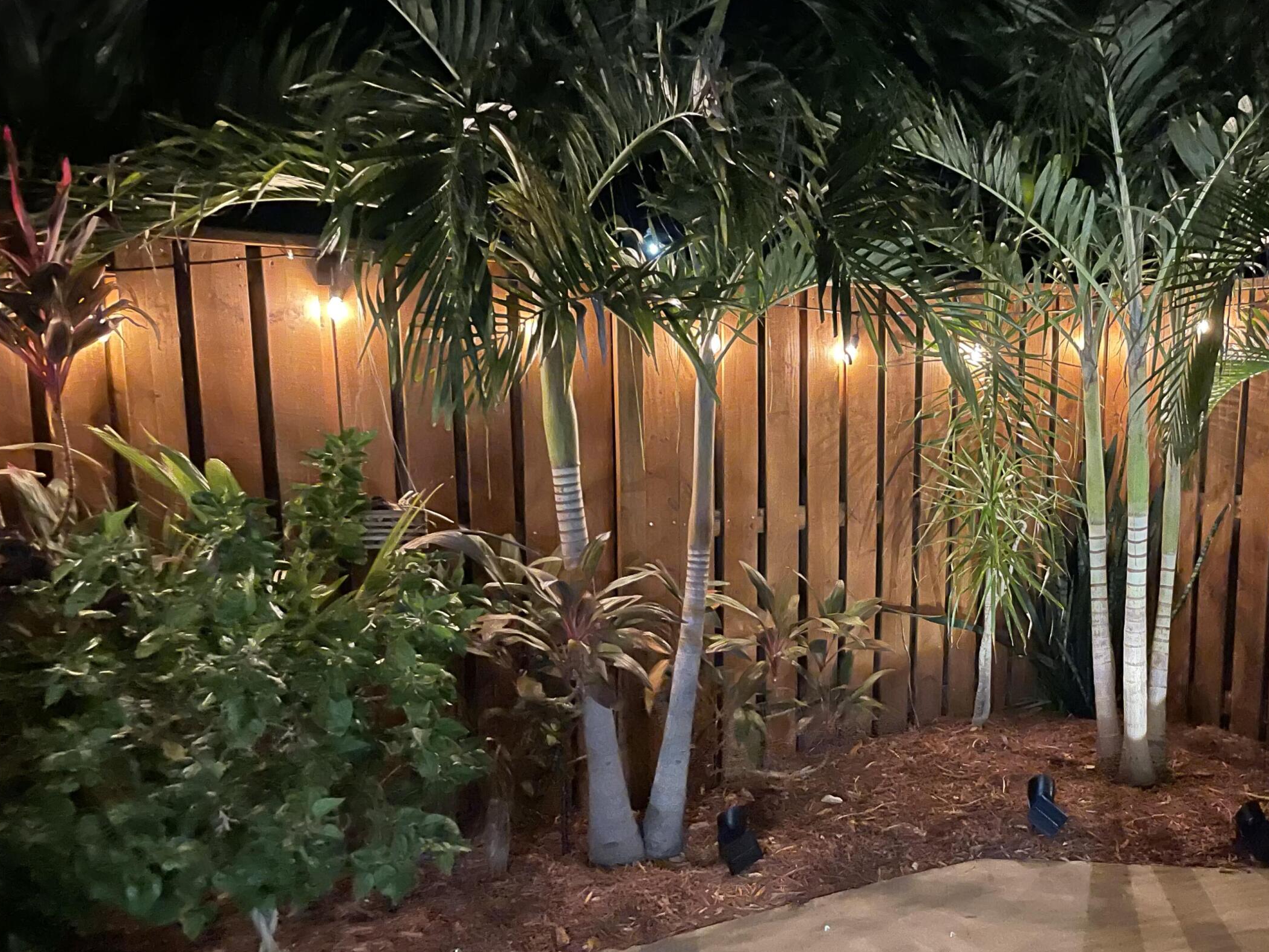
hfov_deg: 48.8
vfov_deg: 38.2
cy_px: 635
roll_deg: -0.1
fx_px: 1356
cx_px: 895
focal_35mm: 37
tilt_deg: -11.6
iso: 1000
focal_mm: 4.2
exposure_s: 1/15
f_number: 1.6
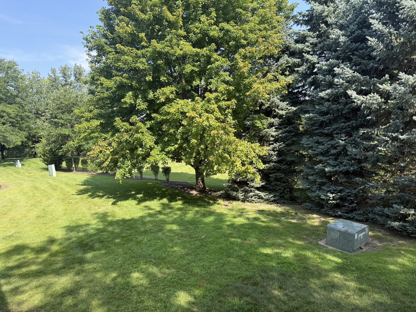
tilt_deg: -4.8
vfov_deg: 56.8
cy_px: 156
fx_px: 288
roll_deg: +3.1
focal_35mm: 24
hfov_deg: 71.6
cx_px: 208
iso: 100
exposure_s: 1/1192
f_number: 1.78
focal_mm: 6.76
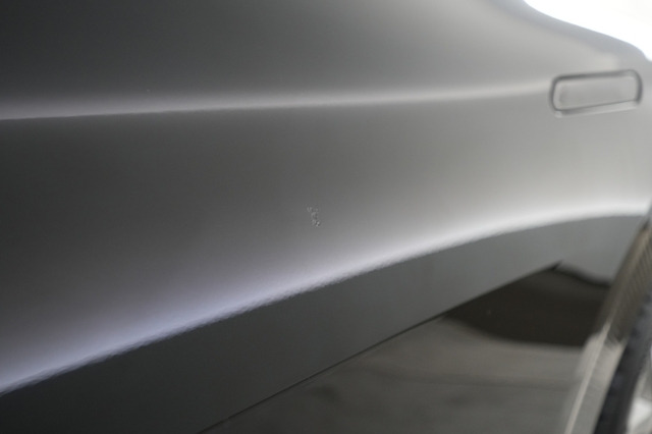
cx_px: 326
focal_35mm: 28
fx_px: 507
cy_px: 217
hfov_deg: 65.5
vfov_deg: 46.4
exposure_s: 1/60
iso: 1600
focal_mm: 28
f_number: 2.8
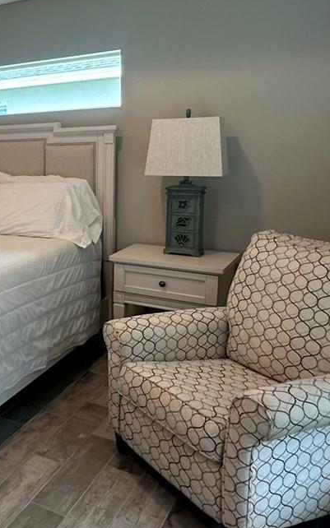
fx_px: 533
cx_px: -45
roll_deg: +1.3
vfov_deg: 52.5
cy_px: 222
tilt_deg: -7.0
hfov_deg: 30.3
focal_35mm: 37
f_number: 2.2
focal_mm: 2.22
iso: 125
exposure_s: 1/120
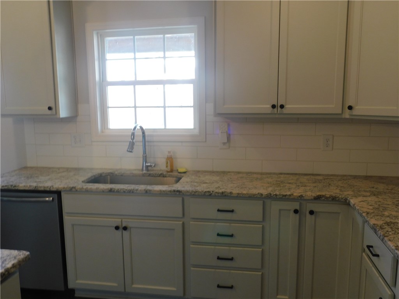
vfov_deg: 46.8
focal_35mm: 30
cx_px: 200
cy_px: 150
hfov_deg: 60.0
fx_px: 346
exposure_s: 1/30
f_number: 3.2
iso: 125
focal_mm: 5.3
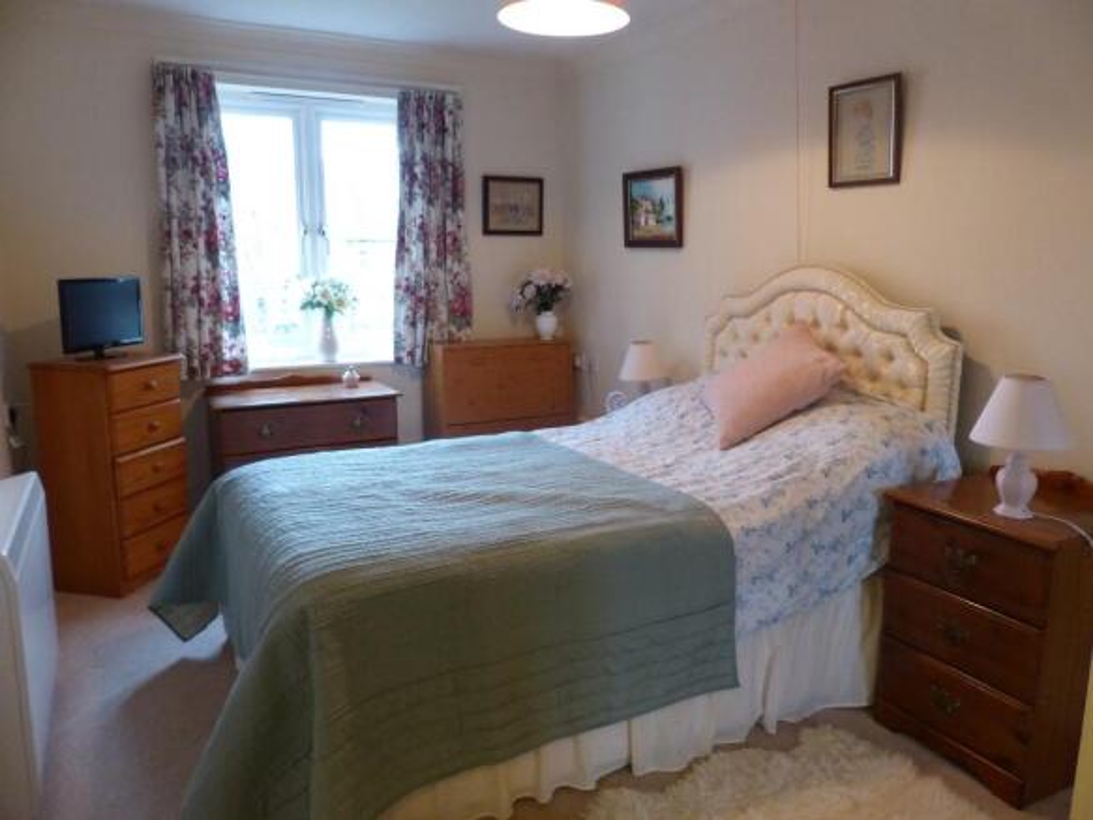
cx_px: 546
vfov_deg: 54.9
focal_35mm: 25
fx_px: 789
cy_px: 410
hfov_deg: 69.4
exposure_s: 1/30
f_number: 2.8
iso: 400
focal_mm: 4.5
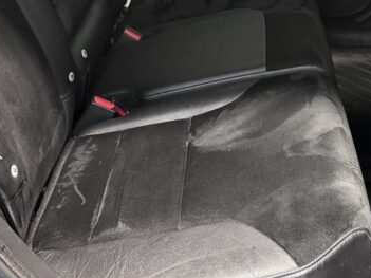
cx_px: 242
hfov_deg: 27.6
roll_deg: -0.5
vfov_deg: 20.2
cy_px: -17
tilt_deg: -19.2
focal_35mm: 70
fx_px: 750
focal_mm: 6.76
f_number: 1.78
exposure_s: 1/40
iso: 800
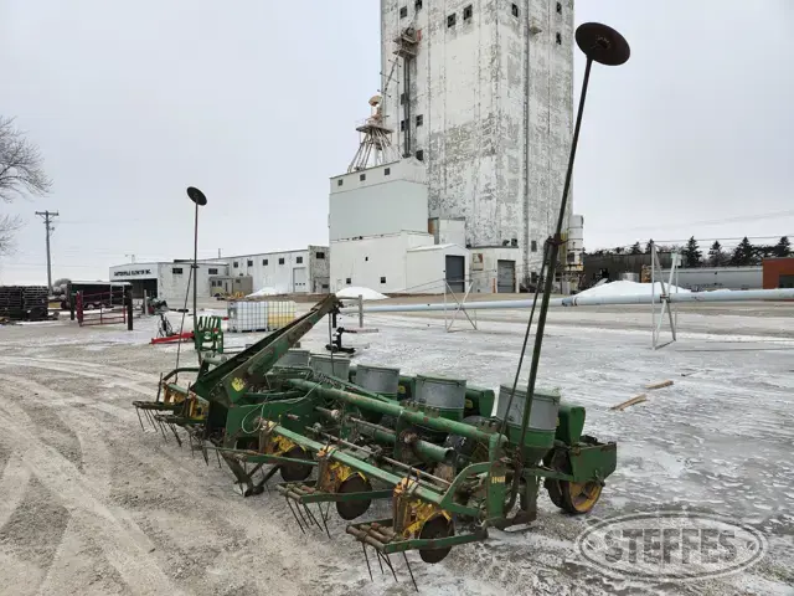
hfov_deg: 73.9
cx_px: 397
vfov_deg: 58.9
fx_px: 528
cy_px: 298
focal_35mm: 23
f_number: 1.8
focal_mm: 5.4
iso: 20
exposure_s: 1/619
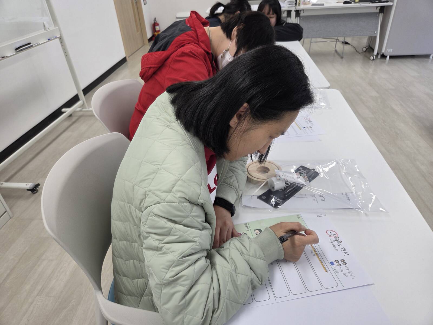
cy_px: 162
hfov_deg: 73.9
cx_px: 216
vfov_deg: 58.9
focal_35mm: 23
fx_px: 288
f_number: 1.8
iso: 80
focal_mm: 5.4
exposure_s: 1/120
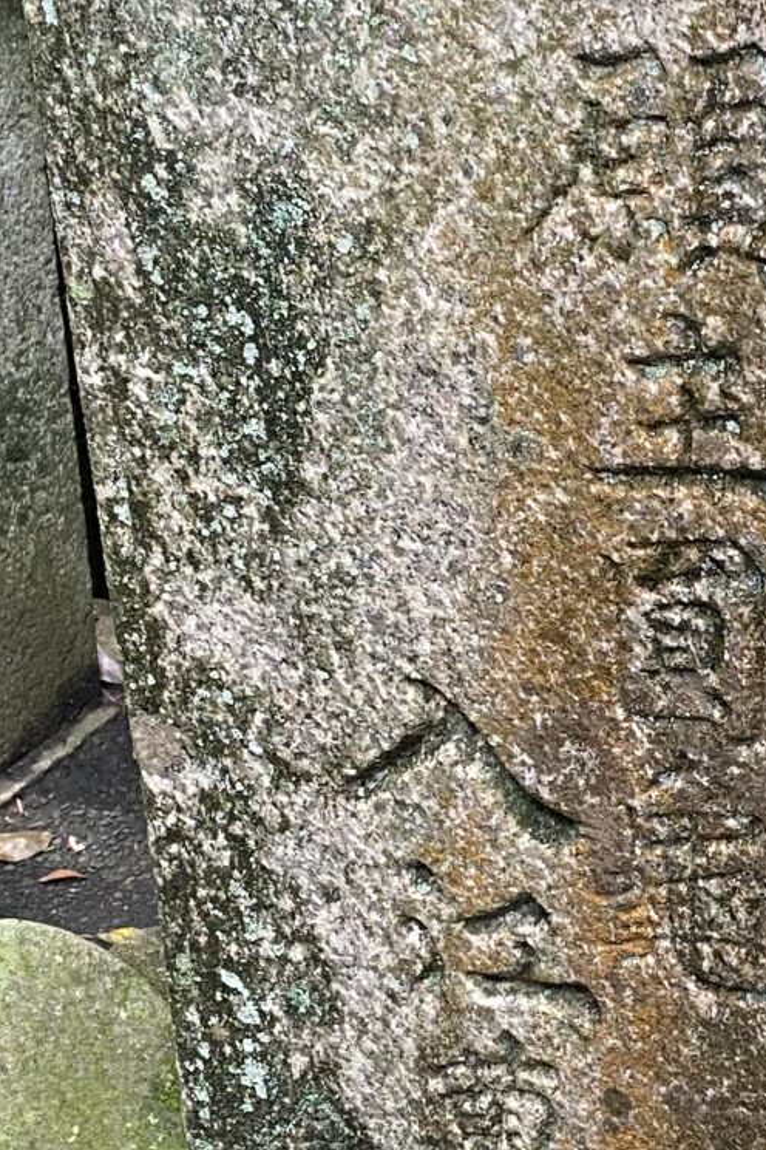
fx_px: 2968
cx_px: 715
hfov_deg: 14.5
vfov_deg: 21.9
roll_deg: +1.6
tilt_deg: -28.1
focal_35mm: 93
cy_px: 717
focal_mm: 4.25
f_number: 1.8
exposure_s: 1/76
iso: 125
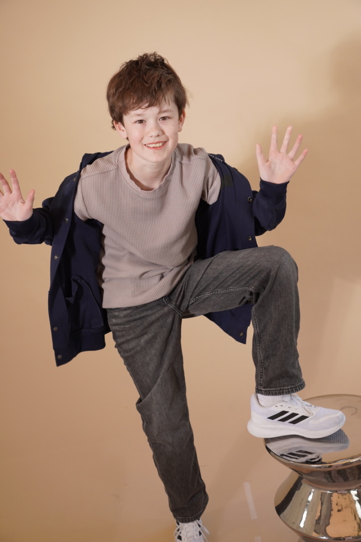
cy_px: 271
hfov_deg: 27.3
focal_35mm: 50
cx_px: 180
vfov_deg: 40.0
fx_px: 745
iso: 250
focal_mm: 33
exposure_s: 1/160
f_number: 4
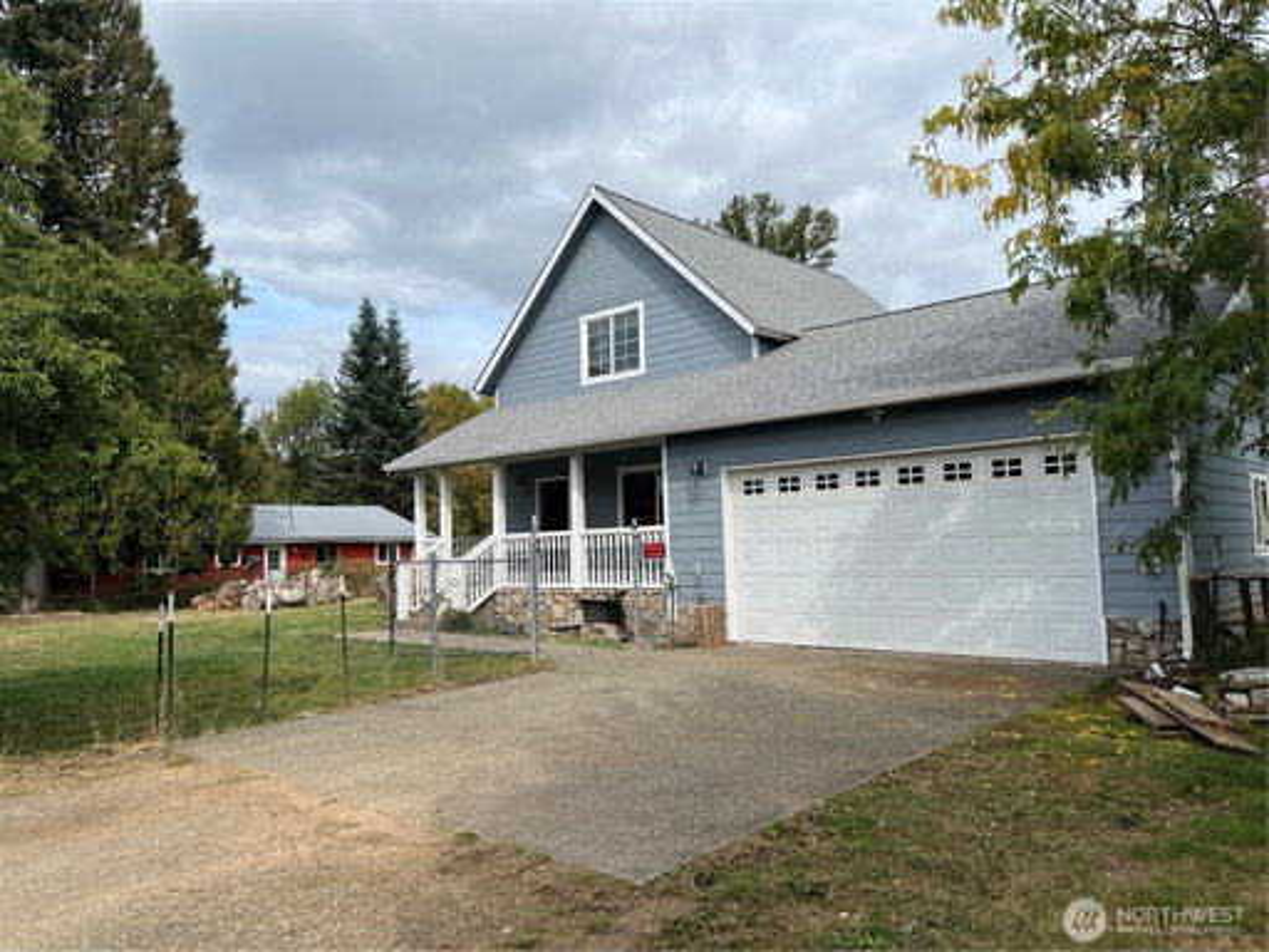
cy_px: 476
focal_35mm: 26
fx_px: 953
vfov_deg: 53.1
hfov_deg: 67.3
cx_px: 634
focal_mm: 5.1
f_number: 1.6
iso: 50
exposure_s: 1/3135
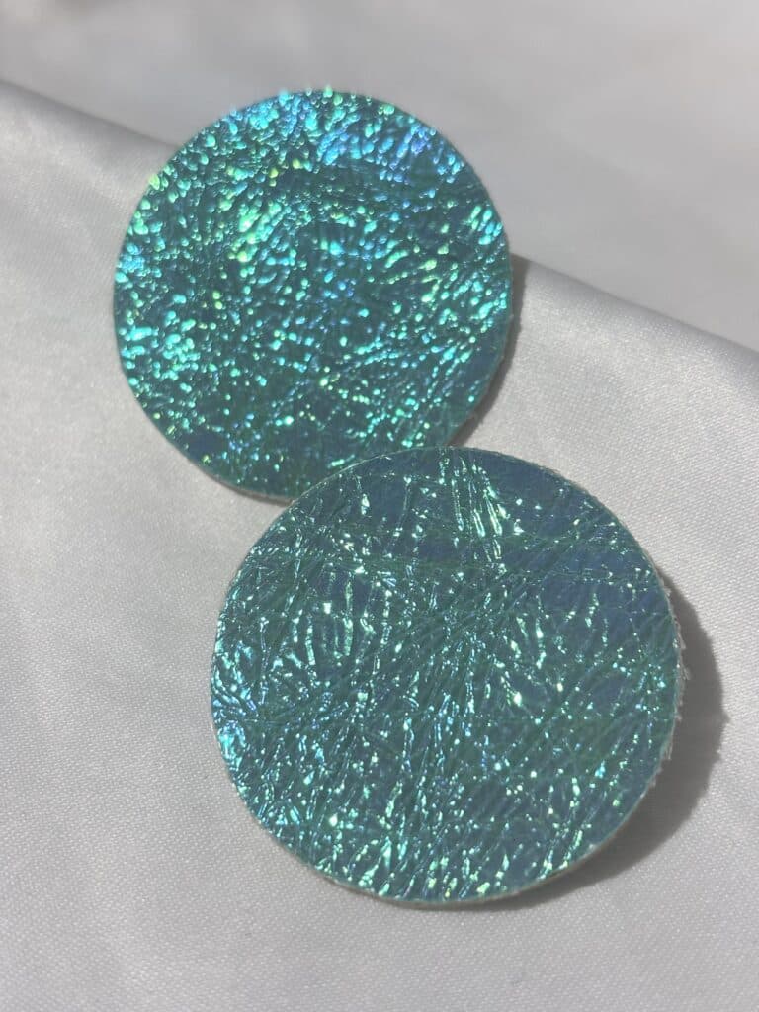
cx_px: 380
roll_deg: +10.7
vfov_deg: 36.8
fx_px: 1520
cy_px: 506
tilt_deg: -41.1
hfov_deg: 28.0
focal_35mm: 52
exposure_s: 1/320
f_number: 1.6
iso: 32
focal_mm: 5.96
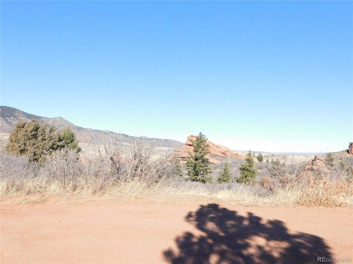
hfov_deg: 60.0
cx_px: 176
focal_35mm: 30
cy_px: 132
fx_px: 306
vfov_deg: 46.8
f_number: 6.4
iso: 800
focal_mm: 5.3
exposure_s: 1/1500
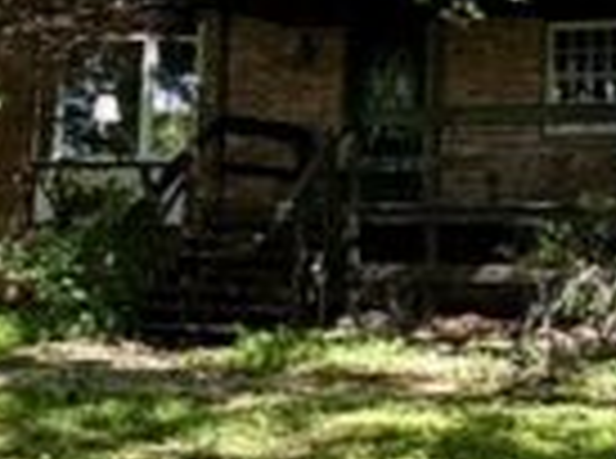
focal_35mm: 82
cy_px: 72
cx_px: 468
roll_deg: -2.0
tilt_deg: +7.5
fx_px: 1455
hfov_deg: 23.6
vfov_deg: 17.7
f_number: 2.2
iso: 40
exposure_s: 1/124
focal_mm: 2.22
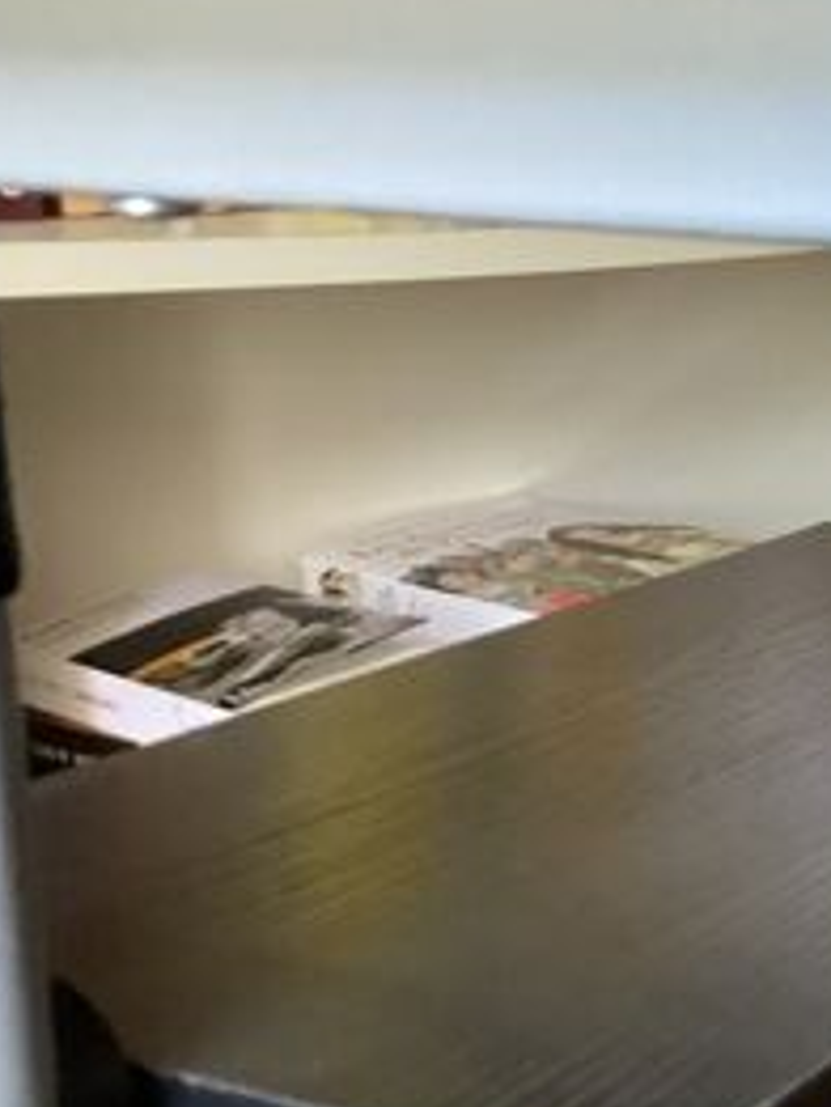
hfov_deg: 18.5
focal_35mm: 76
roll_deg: -1.3
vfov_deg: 25.2
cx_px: 958
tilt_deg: -18.7
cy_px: 891
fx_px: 2431
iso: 320
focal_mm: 3.3
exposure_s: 1/30
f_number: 2.4
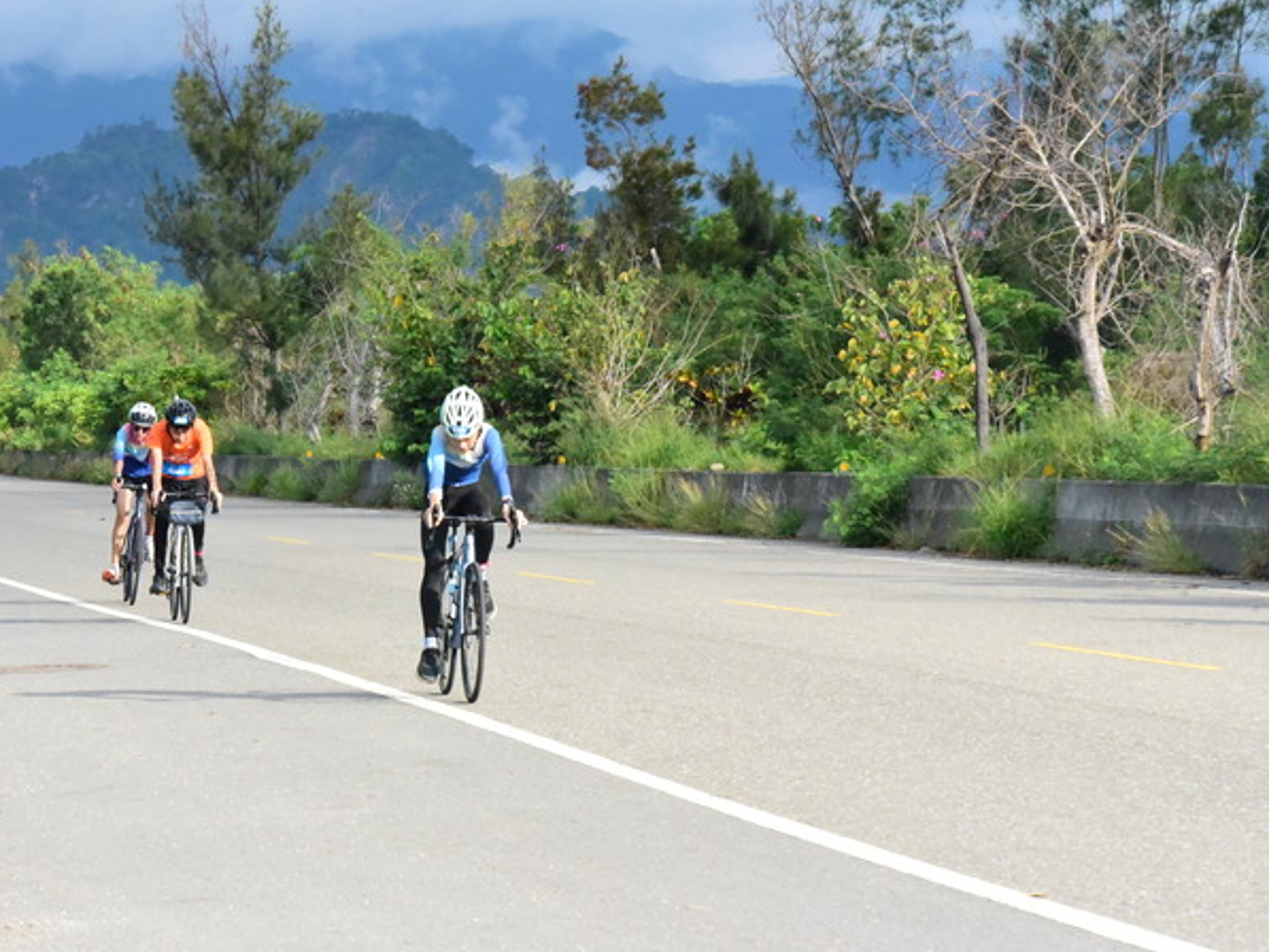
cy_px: 439
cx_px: 461
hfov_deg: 11.2
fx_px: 6453
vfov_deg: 8.4
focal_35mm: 176
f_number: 18
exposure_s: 1/4000
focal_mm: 140
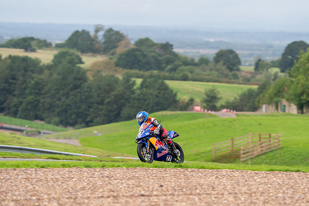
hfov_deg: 6.2
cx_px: 171
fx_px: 2843
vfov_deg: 4.2
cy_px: 92
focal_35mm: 331
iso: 125
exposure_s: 1/400
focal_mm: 300
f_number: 5.6
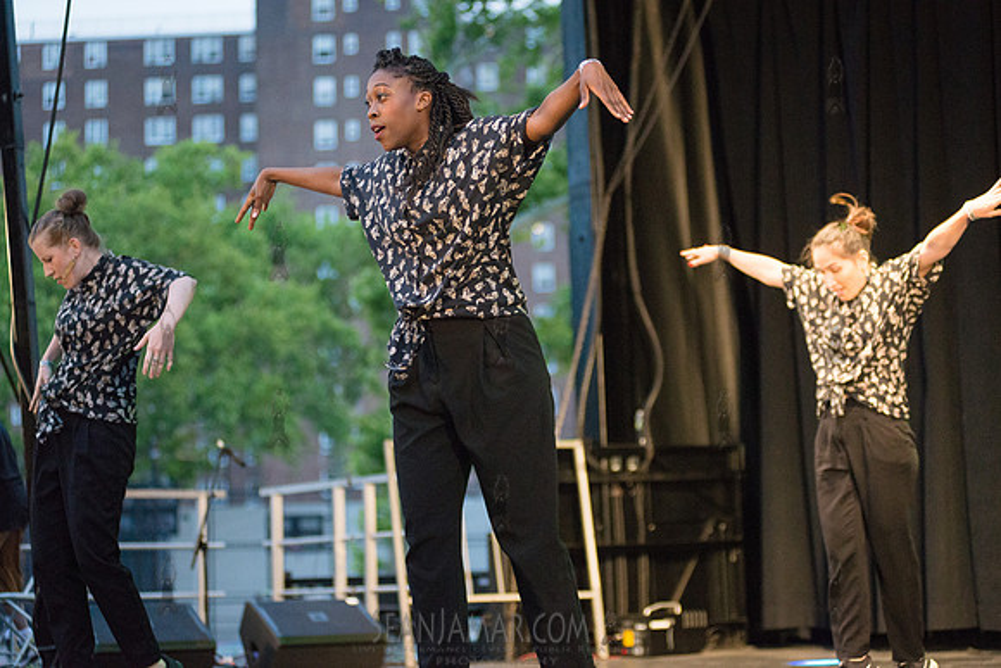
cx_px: 500
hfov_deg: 25.4
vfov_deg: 17.1
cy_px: 334
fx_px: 2225
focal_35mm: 80
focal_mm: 80
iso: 4000
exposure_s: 1/1250
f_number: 2.8
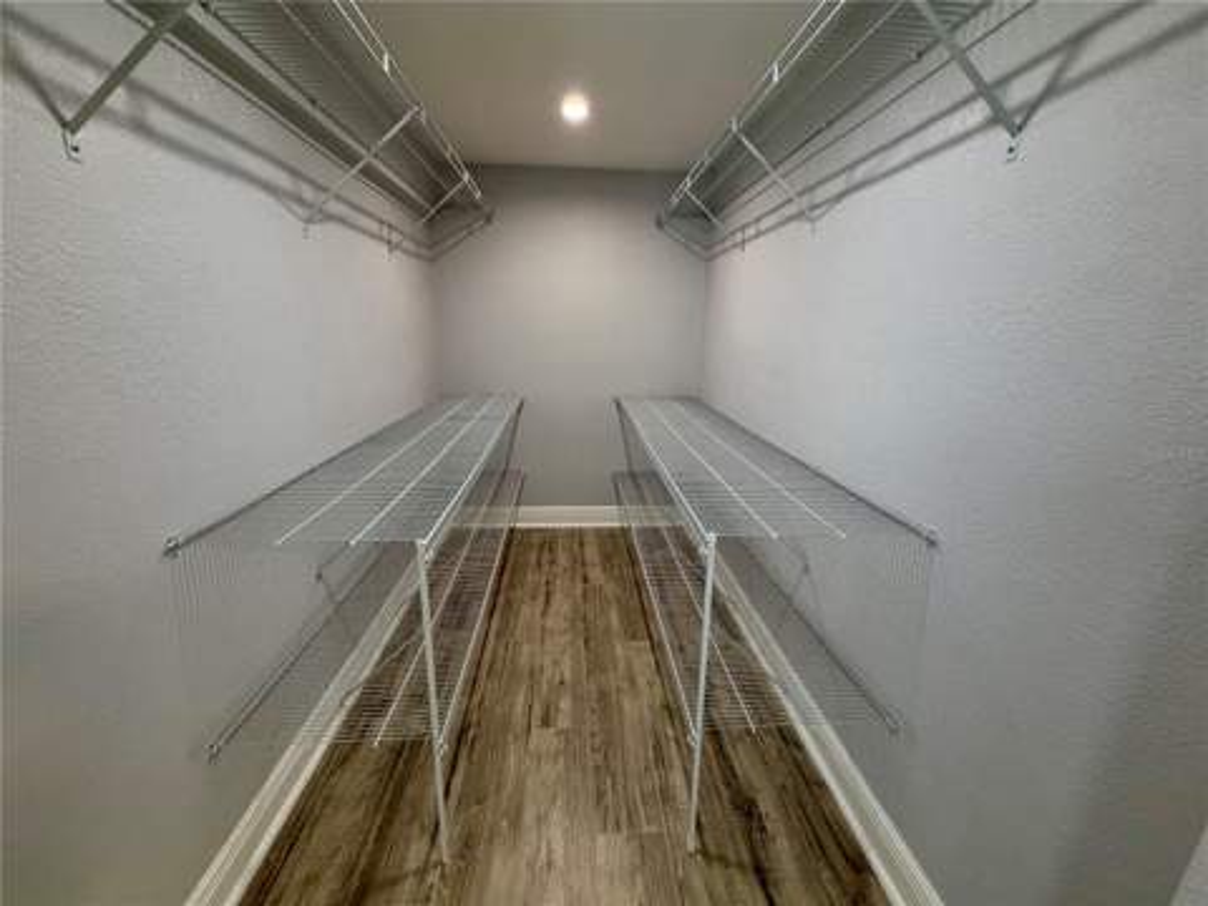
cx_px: 604
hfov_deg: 102.1
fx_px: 489
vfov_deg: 85.7
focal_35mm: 14
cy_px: 453
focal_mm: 2.22
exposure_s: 1/120
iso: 250
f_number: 2.2
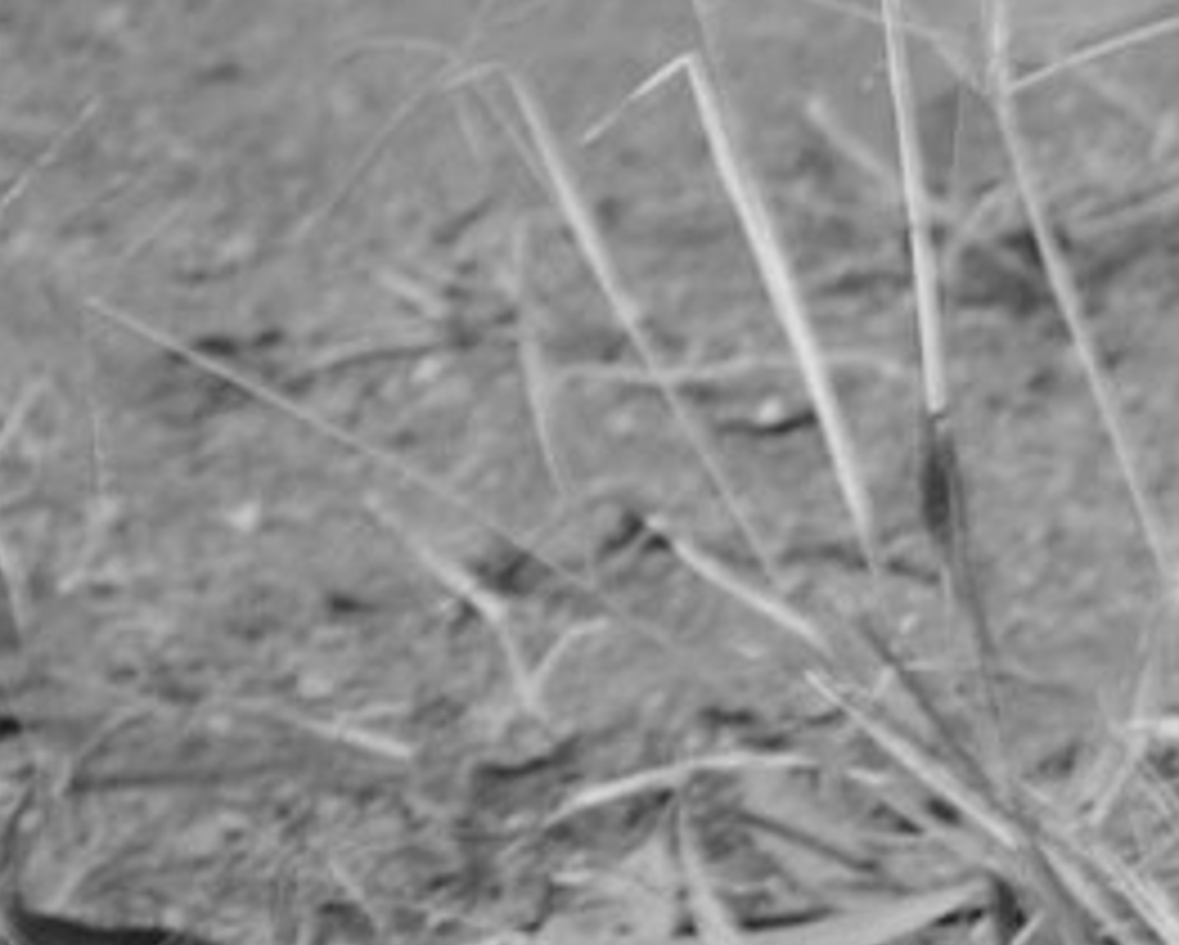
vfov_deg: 3.3
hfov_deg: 4.0
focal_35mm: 472
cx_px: 3285
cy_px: 1048
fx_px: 16477
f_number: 5.6
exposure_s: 1/40
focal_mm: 55
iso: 200
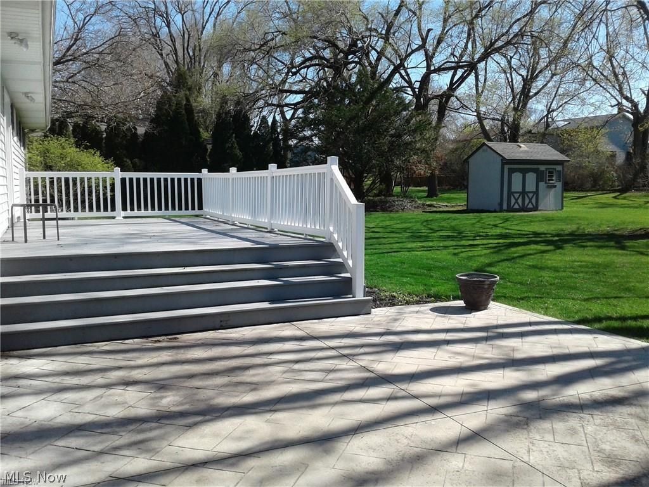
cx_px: 324
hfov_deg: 55.4
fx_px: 619
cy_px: 244
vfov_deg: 42.9
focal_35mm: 33
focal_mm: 3.3
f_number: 2.2
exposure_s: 1/1075
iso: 50
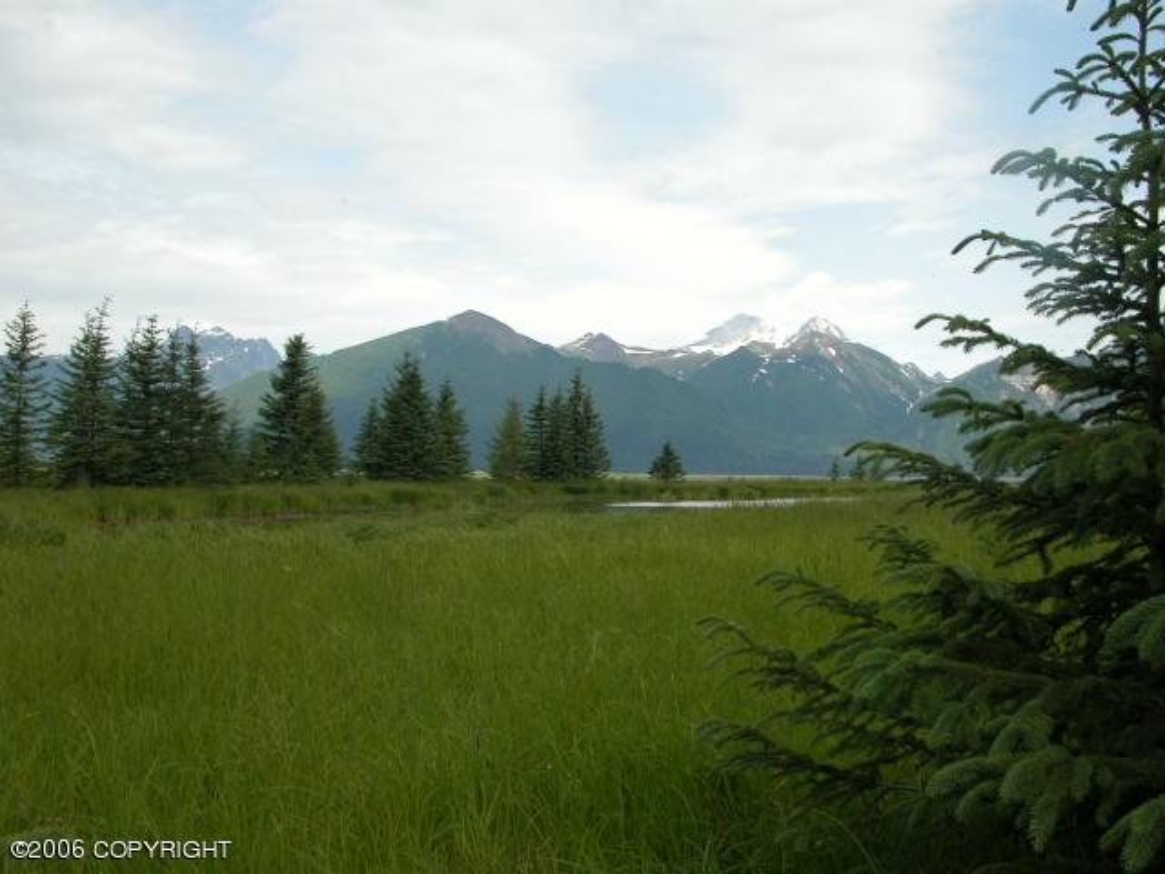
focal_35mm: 35
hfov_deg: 52.6
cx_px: 582
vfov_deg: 40.7
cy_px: 437
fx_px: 1178
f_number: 6.3
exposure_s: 1/339
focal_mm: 8.9
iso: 100
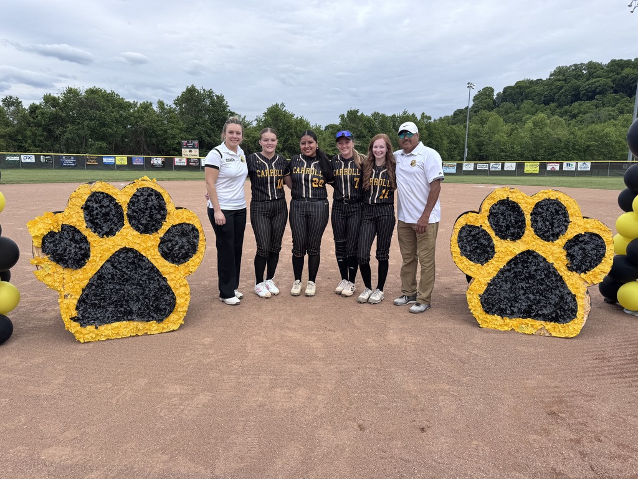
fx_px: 442
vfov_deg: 56.8
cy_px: 240
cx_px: 319
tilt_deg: -10.0
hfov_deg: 71.6
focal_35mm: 24
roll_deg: +0.5
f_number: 1.78
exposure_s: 1/1923
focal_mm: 6.76
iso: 80
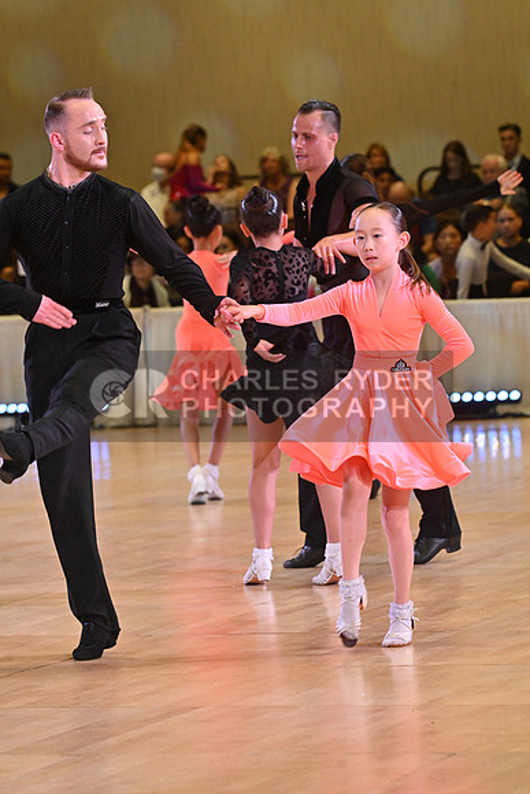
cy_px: 397
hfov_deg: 6.9
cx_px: 265
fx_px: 4414
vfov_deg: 10.3
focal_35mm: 200
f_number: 7.1
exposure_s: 1/400
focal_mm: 200
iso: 5000
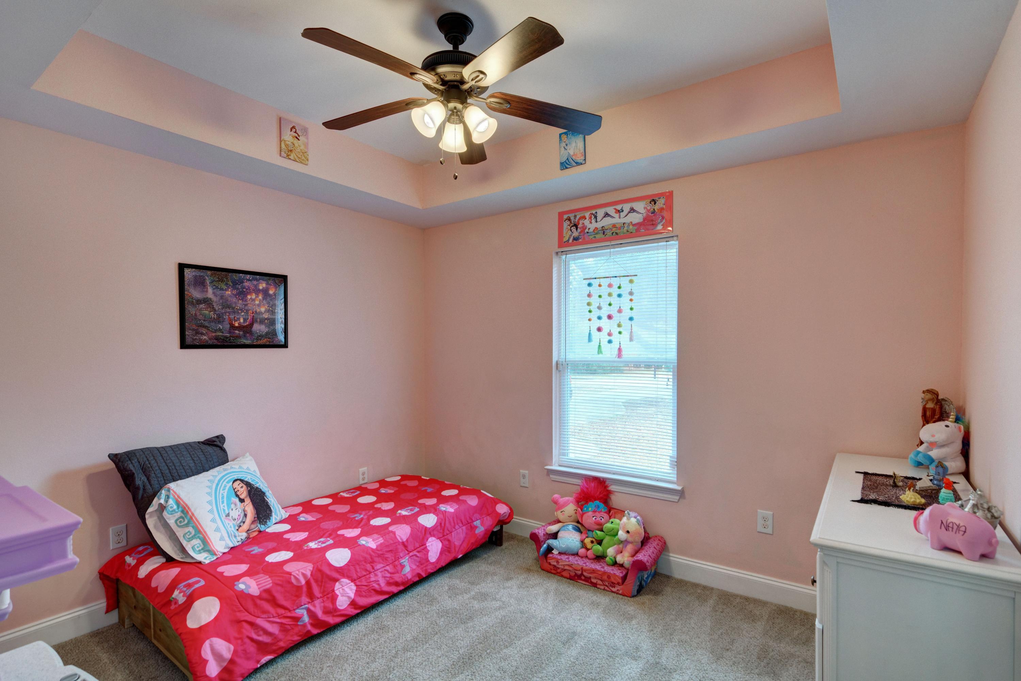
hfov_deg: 96.7
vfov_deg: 73.7
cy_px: 340
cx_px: 510
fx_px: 454
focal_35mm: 16
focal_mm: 11
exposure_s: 1/60
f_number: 8
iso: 400
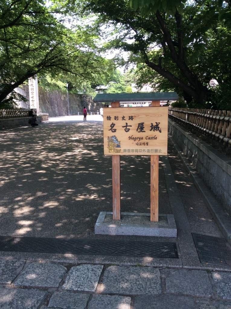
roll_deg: -0.3
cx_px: 116
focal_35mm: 32
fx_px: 285
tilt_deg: -9.5
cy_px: 154
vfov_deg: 56.9
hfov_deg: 44.1
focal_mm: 3.3
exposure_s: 1/158
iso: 32
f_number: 2.4
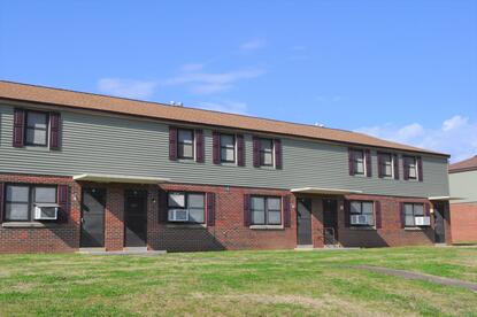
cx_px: 238
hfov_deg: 45.0
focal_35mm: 44
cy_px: 158
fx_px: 576
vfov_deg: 30.8
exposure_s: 1/400
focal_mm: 29
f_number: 10
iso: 200
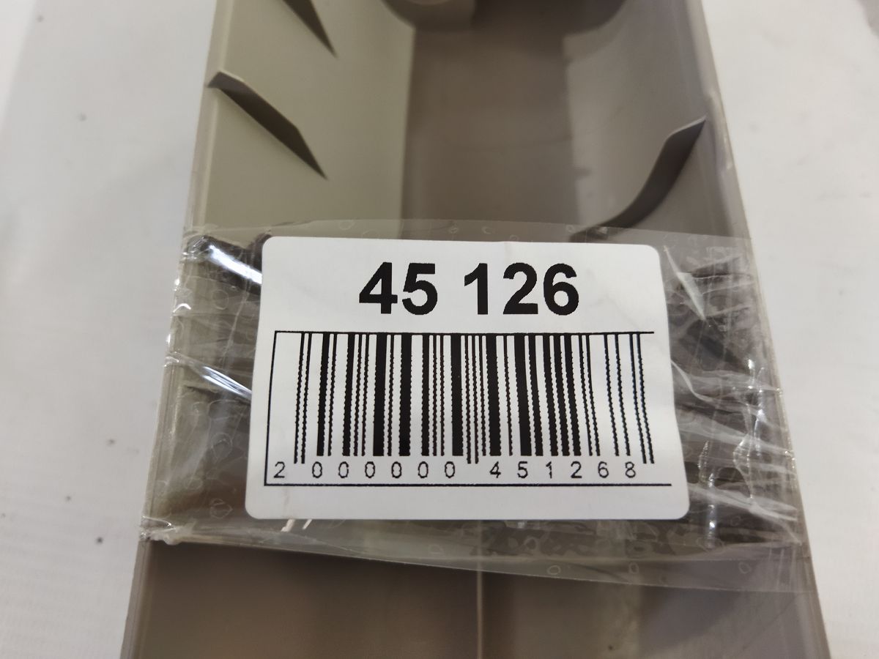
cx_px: 440
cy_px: 330
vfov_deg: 51.4
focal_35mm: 27
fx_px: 686
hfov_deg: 65.3
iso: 203
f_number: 1.79
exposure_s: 1/50
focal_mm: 4.71
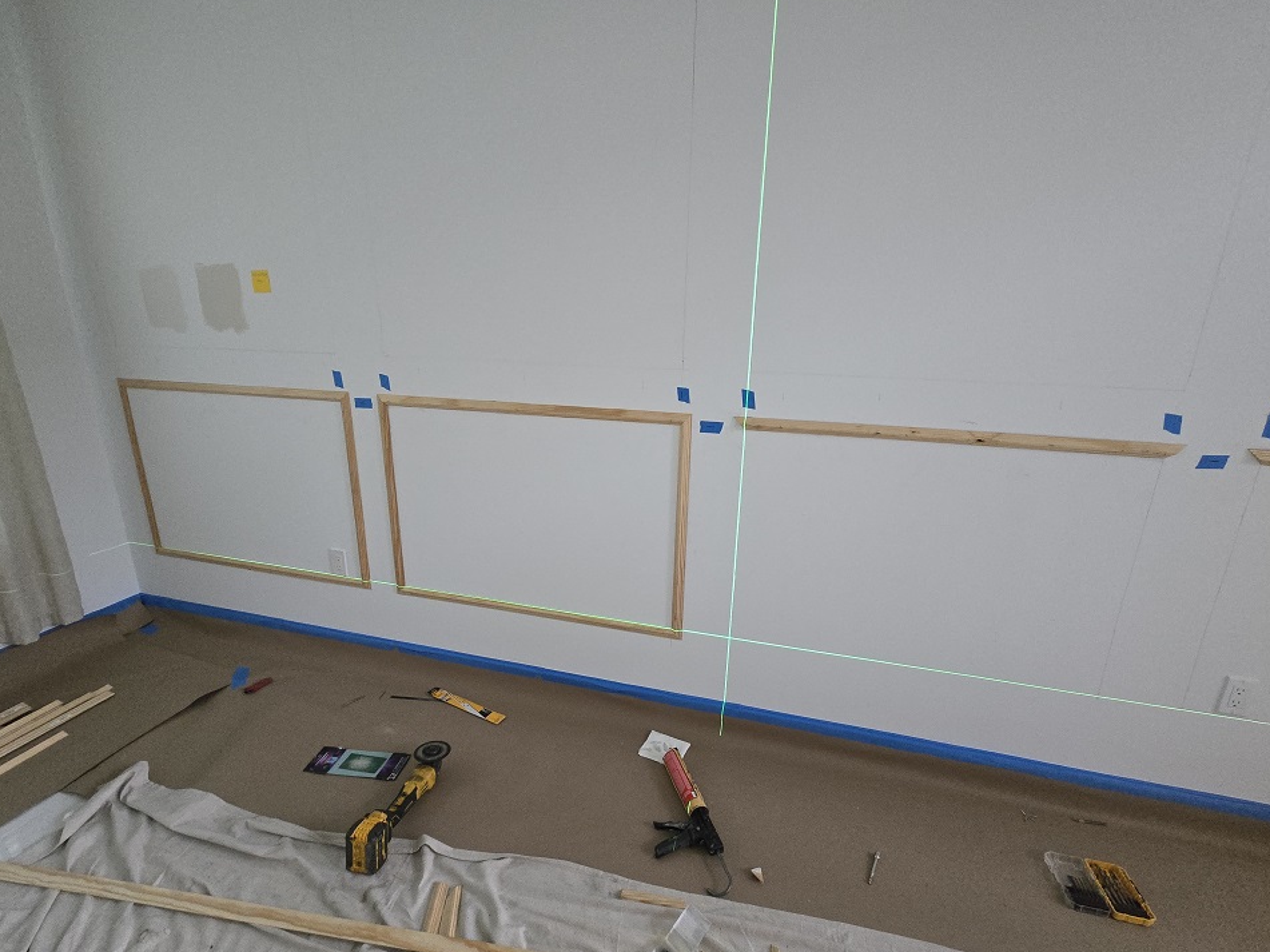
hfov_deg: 102.1
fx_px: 514
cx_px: 641
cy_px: 482
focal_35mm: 14
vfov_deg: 85.7
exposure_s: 1/60
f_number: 2.2
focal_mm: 2.2
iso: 1250
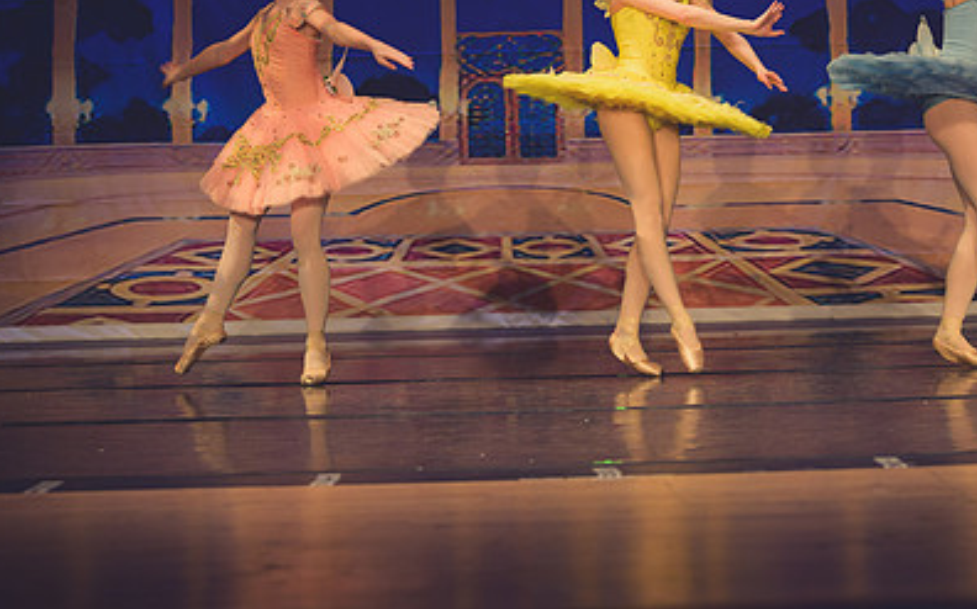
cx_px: 641
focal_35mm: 112
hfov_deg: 18.6
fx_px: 2980
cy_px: 179
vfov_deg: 11.7
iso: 450
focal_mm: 75
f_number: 2.8
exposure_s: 1/320
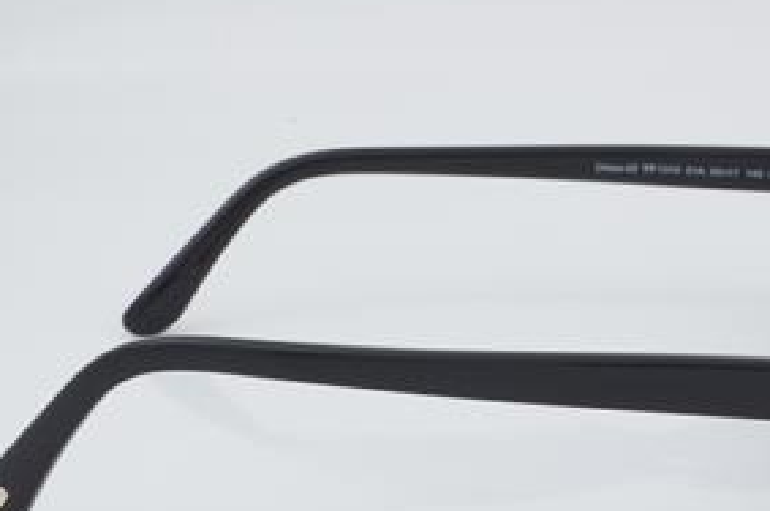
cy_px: 323
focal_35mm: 117
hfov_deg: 17.5
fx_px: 2493
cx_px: 492
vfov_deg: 11.7
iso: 100
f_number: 32
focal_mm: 55
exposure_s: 1/3
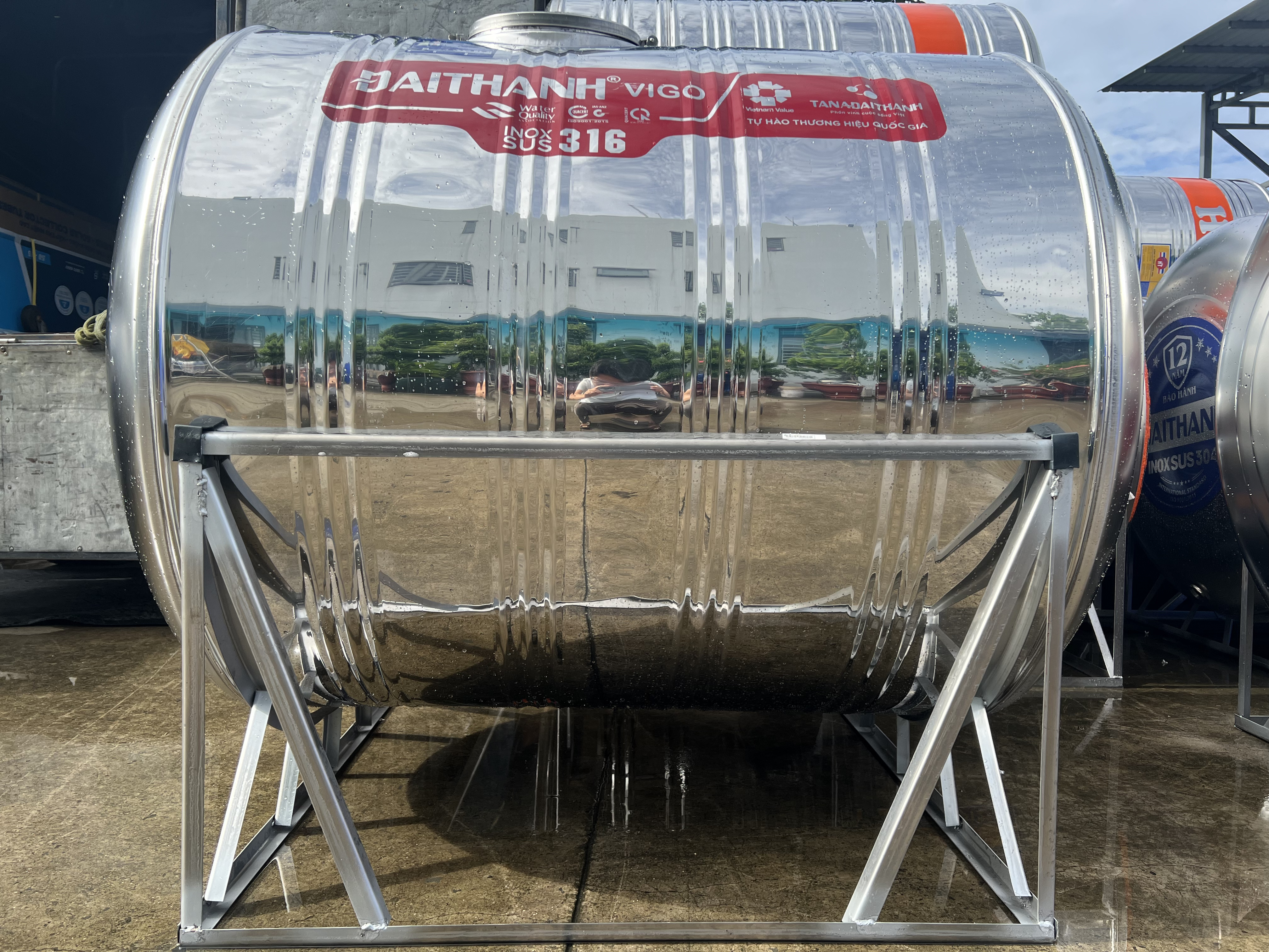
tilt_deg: -2.6
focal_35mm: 26
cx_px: 634
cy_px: 476
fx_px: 953
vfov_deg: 53.1
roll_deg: -0.9
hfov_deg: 67.3
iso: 50
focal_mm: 5.7
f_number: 1.5
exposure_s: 1/1669
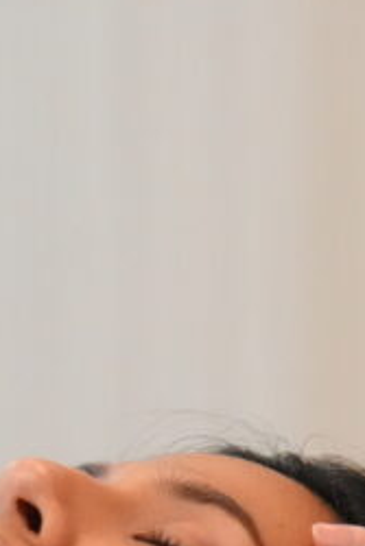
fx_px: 4358
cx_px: 220
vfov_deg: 7.1
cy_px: 618
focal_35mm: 287
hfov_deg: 4.8
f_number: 8
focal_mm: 70
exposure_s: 1/125
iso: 12800
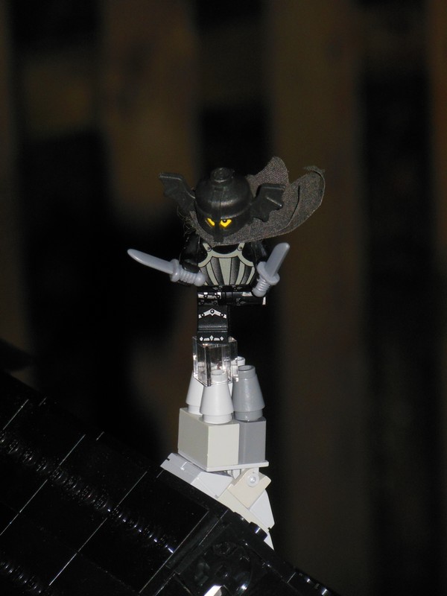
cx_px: 224
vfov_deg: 7.9
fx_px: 4304
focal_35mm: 250
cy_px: 298
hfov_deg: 5.9
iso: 400
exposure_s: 1/60
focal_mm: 45
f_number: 5.8
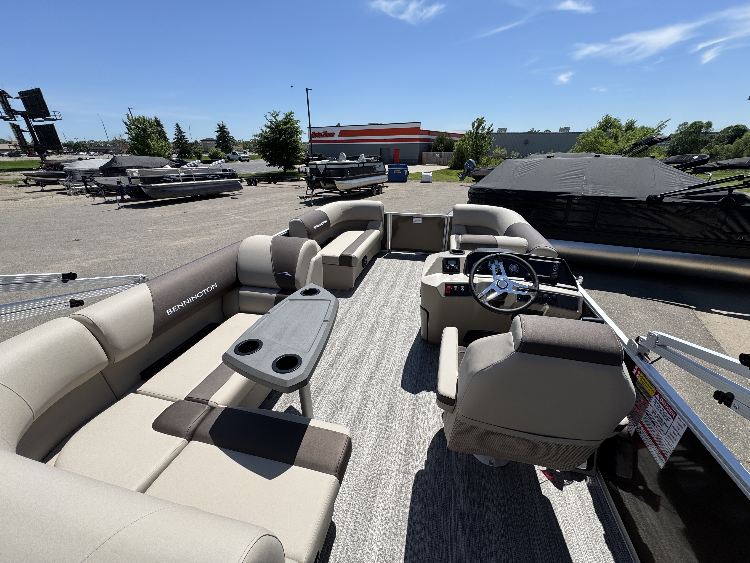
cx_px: 375
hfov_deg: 102.1
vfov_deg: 85.7
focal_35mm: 14
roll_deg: +1.4
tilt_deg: -24.2
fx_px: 303
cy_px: 282
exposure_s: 1/2584
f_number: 2.2
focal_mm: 2.22
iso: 40
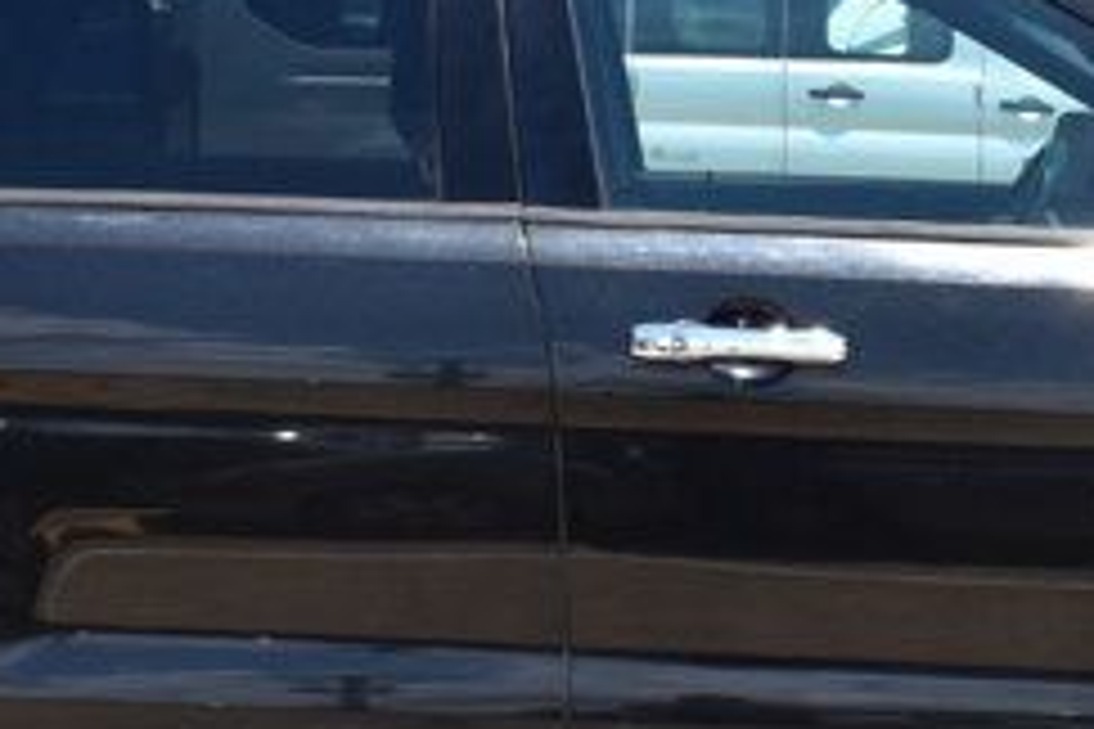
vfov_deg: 12.0
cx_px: 612
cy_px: 220
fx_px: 3464
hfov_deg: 17.9
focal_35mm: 114
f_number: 11
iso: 400
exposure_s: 1/400
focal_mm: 18
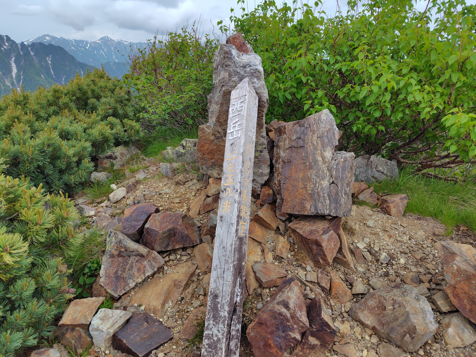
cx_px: 238
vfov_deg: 58.9
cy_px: 178
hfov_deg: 73.9
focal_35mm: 23
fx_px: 316
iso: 50
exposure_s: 1/1623
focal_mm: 5.6
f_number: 1.9
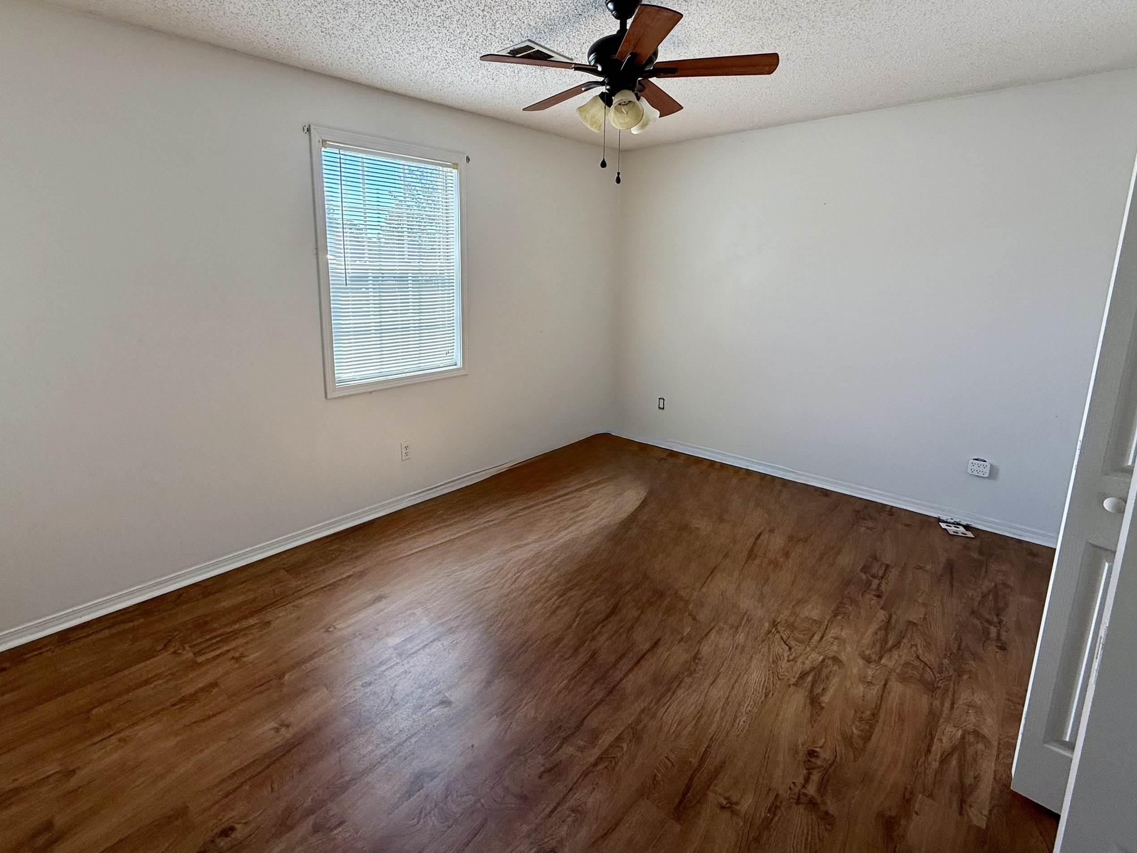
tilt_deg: -9.5
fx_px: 558
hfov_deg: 91.0
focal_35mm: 17
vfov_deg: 74.3
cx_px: 538
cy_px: 369
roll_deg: -0.4
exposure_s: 1/156
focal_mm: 2.22
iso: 64
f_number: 2.2
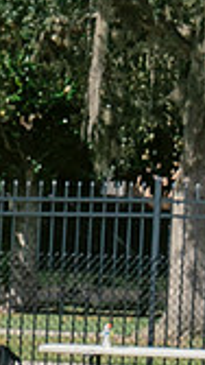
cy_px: 400
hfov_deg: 1.5
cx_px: -332
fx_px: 7785
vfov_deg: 2.7
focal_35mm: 806
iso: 250
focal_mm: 70
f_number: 5.6
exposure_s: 1/1000
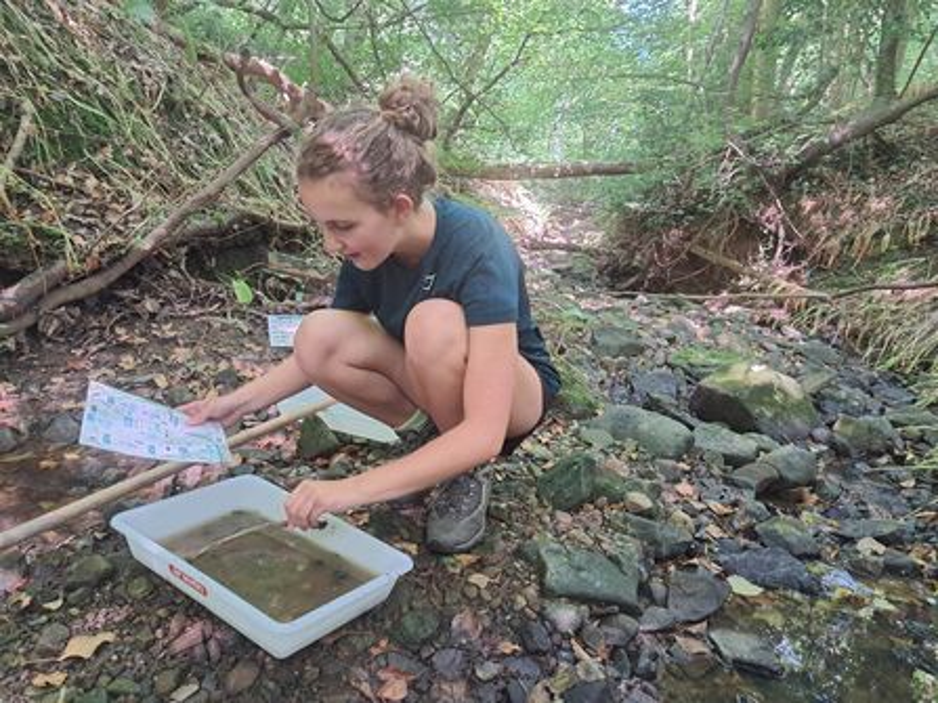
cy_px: 352
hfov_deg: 71.6
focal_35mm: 24
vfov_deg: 56.8
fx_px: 650
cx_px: 469
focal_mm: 5.23
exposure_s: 1/50
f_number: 1.8
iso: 400
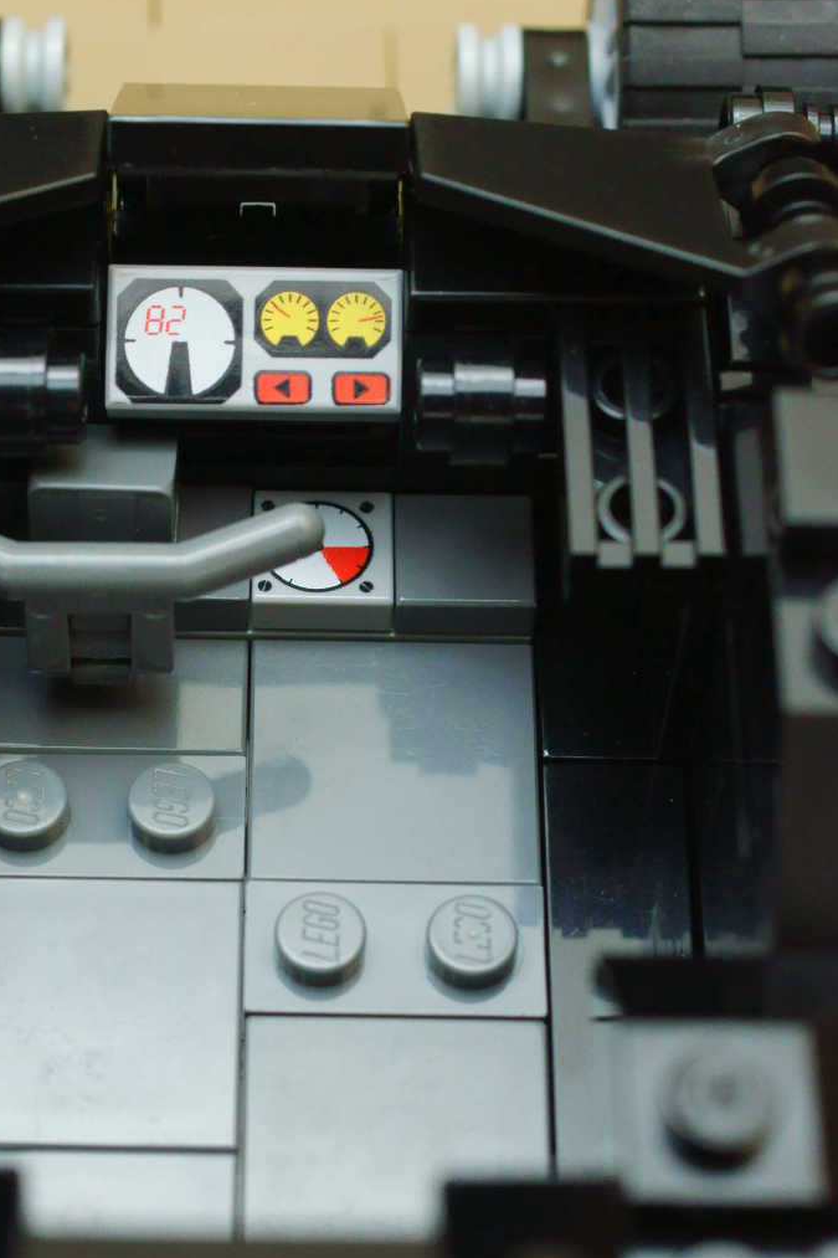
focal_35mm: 80
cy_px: 912
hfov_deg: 17.0
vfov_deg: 25.1
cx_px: 236
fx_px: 2794
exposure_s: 1/60
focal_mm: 30
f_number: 6.3
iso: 640
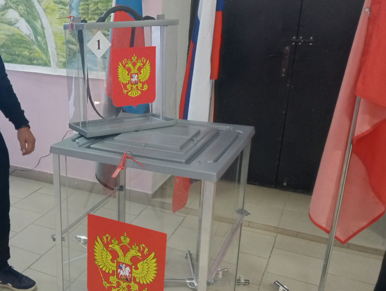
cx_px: 97
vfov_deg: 34.4
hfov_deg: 43.3
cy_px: 158
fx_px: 469
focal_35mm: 42
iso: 1587
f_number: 1.8
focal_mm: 4.04
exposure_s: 1/25
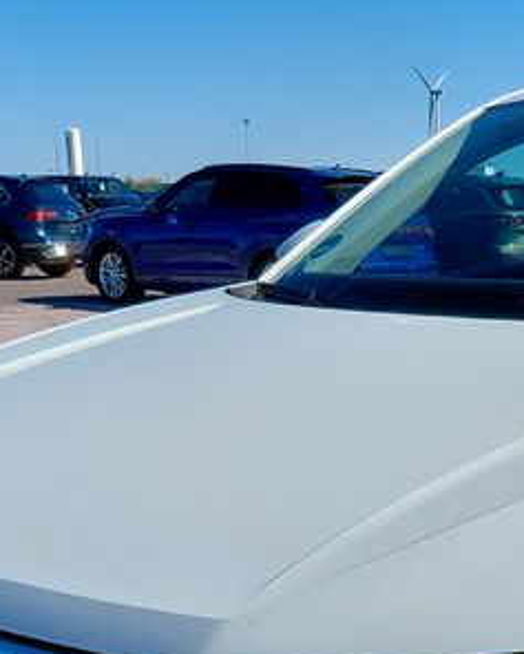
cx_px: 513
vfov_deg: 27.1
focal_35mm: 66
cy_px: 658
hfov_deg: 22.4
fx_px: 1279
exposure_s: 1/3420
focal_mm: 4.69
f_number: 1.8
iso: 50
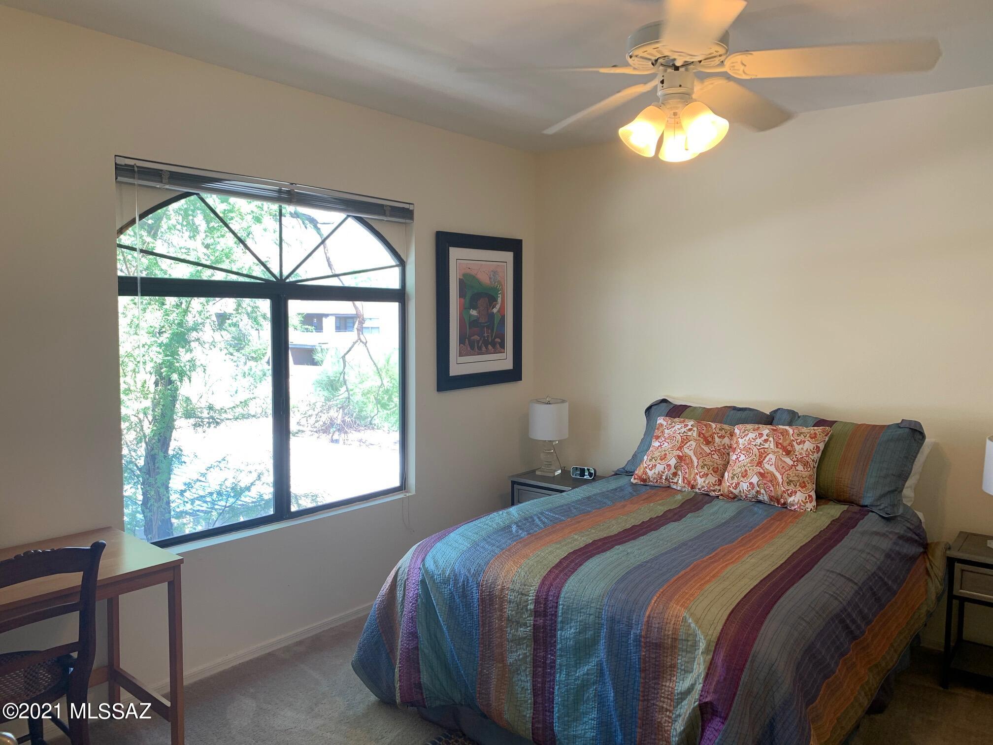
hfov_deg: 67.3
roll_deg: -0.9
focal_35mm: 26
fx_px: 746
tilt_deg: -4.1
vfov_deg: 53.1
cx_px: 496
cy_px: 372
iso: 40
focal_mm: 4.25
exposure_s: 1/120
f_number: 1.8
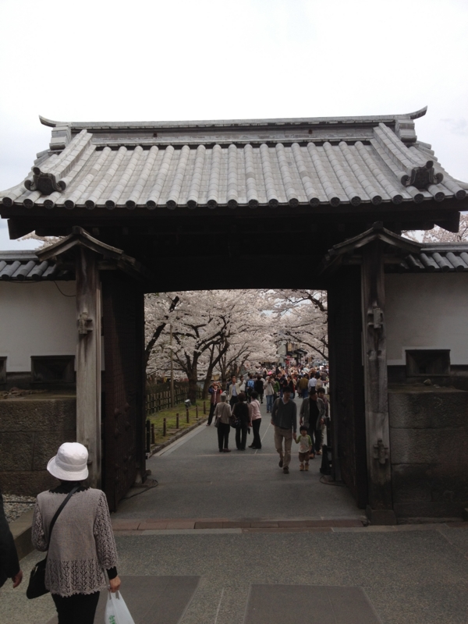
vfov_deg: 52.6
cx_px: 234
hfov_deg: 40.7
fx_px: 631
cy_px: 312
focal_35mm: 35
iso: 64
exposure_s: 1/1062
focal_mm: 4.28
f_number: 2.4
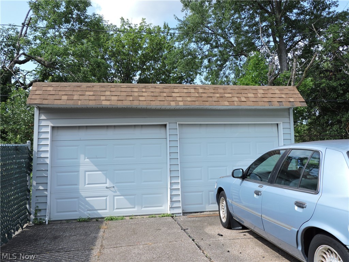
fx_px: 302
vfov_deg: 46.8
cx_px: 174
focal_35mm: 30
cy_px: 131
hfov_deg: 60.0
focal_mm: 5.4
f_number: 3.1
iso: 100
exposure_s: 1/640
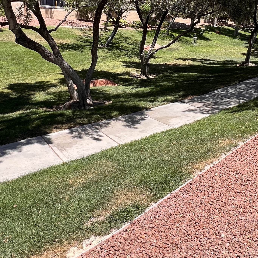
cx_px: 175
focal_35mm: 34
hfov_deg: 47.5
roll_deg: -3.3
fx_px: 287
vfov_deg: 43.9
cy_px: 23
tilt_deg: -3.9
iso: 32
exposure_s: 1/641
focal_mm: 1.57
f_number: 1.8
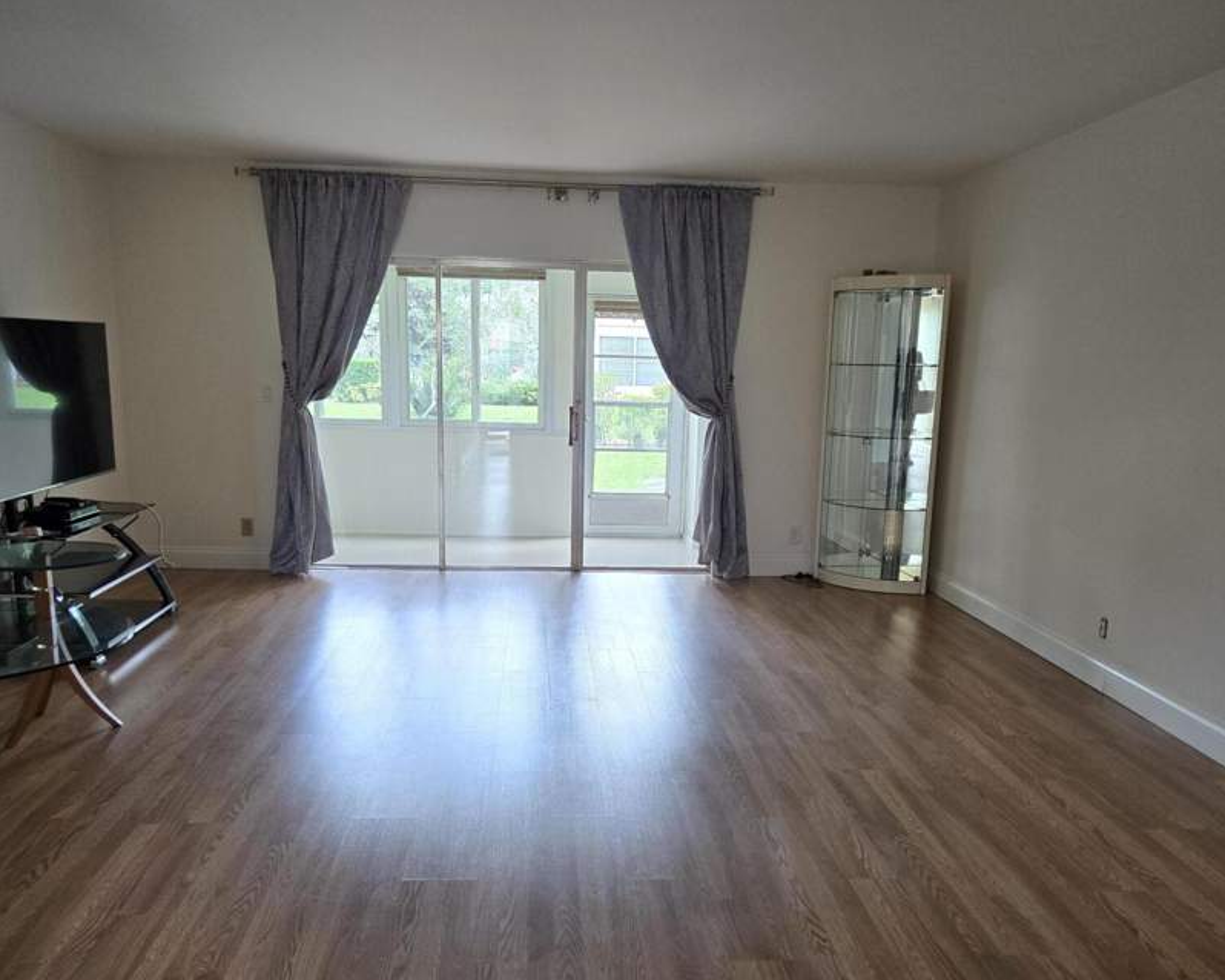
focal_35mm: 30
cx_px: 612
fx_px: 1087
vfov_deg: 48.2
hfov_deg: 58.8
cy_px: 594
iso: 125
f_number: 1.8
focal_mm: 5.4
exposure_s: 1/180
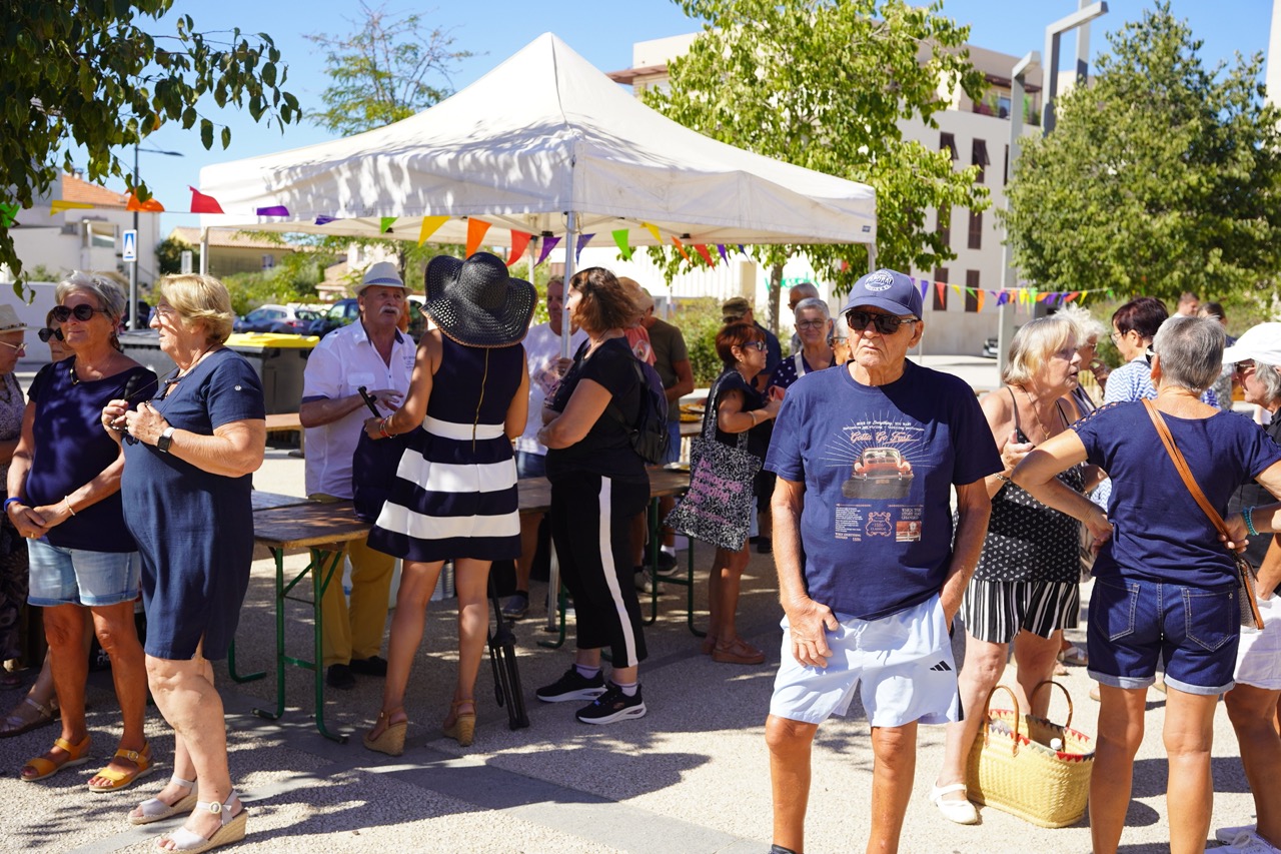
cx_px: 640
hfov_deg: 50.0
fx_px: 1373
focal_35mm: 39
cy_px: 427
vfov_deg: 34.5
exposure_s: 1/320
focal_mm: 38.6
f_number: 5
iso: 100
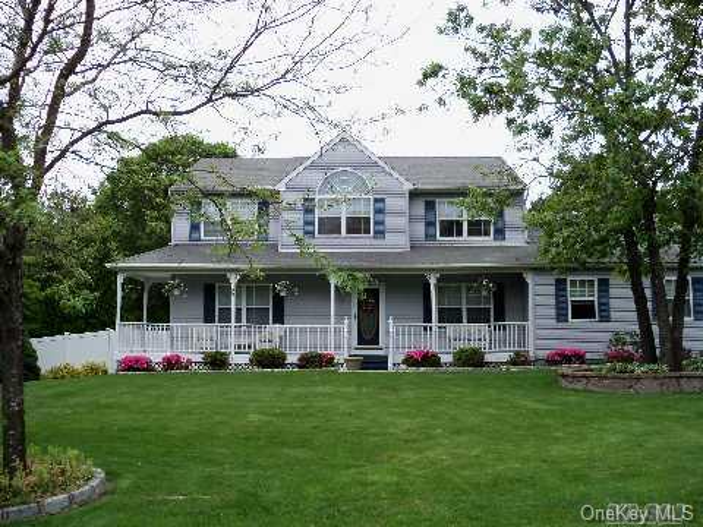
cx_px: 352
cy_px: 264
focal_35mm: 35
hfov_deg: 52.6
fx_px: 711
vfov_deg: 40.7
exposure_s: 1/160
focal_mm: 6.2
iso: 64
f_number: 3.5
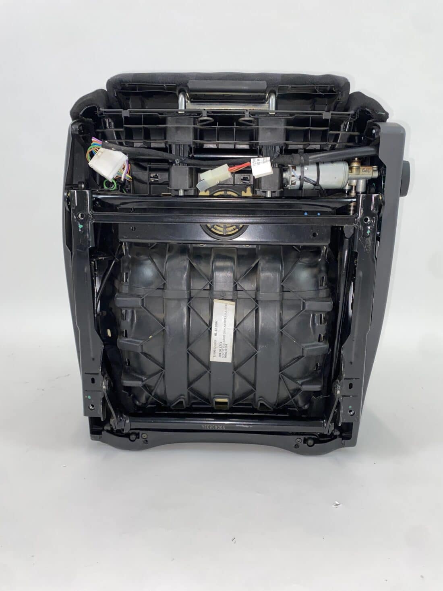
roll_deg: -2.0
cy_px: 296
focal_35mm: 26
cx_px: 222
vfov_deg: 67.3
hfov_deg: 53.1
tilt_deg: -3.6
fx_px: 444
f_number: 1.8
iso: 125
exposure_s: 1/100
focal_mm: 4.25
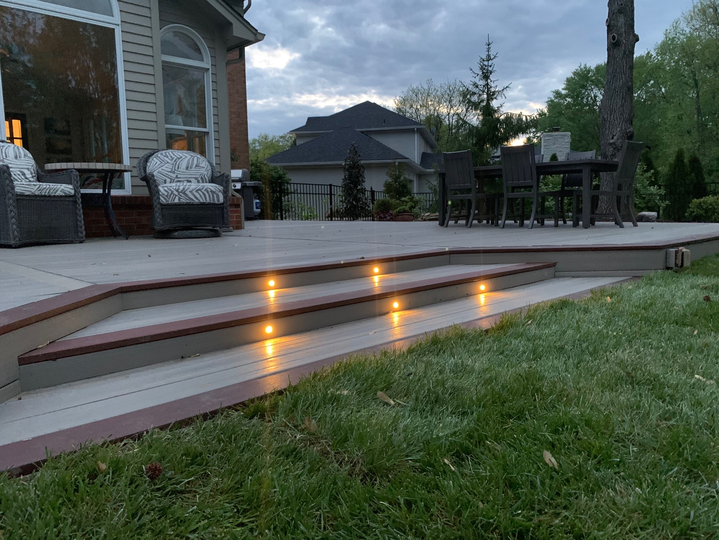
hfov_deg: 67.3
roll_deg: +1.1
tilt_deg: -5.2
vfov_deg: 53.1
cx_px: 360
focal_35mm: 26
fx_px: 540
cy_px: 270
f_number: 1.8
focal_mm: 4.25
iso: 800
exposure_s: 1/30
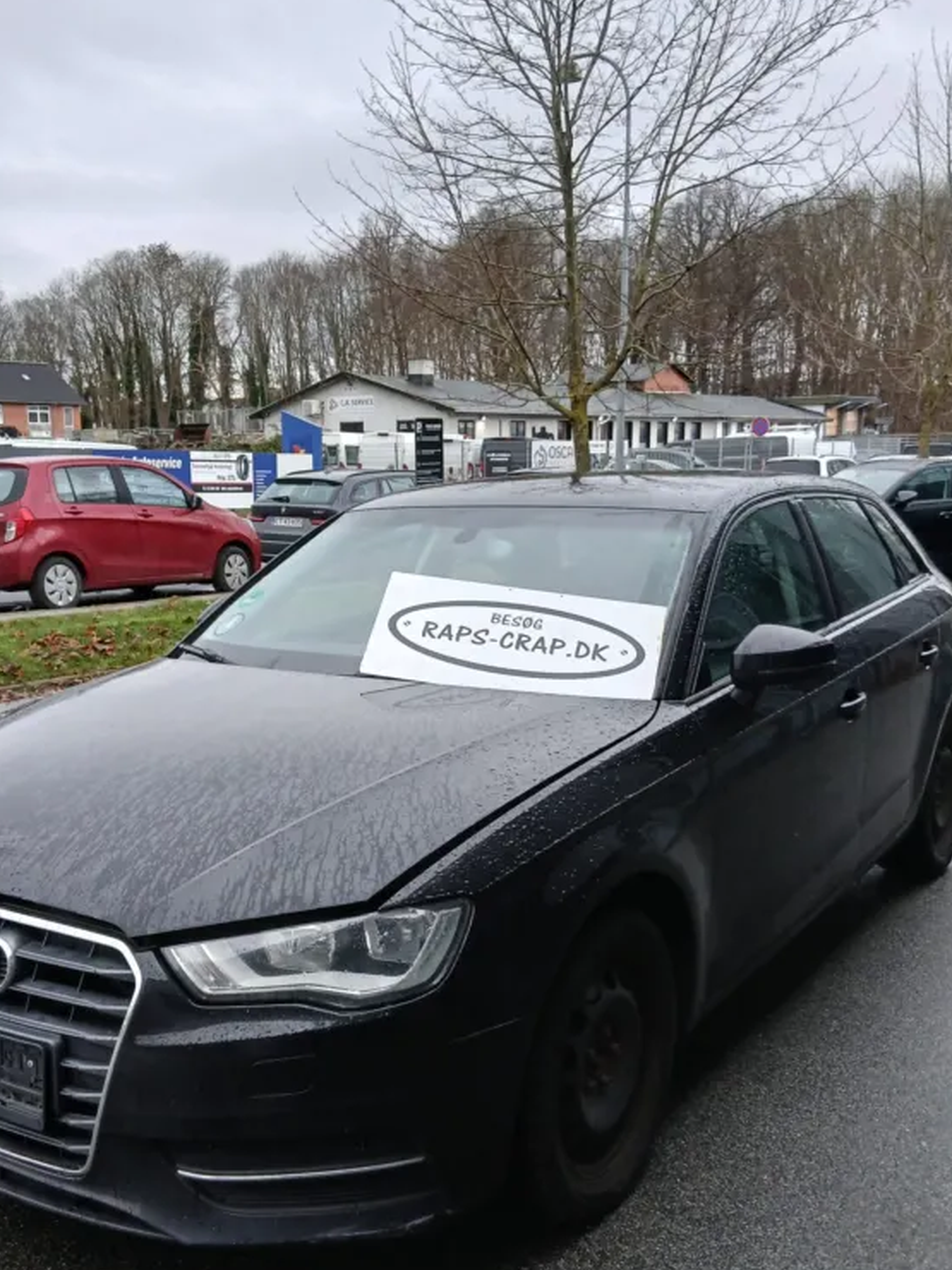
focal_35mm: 36
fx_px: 1320
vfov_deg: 51.1
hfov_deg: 39.6
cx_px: 408
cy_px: 745
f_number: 1.8
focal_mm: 3.98
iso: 100
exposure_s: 1/50
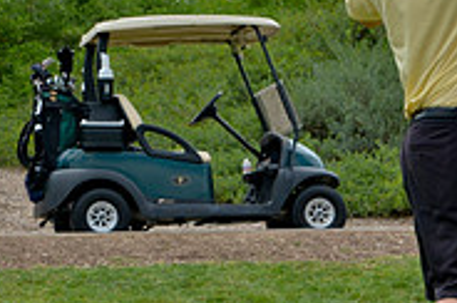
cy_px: 142
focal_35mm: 189
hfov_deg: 10.9
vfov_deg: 7.2
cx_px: 226
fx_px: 2395
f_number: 6.3
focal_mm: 40
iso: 200
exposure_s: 1/500
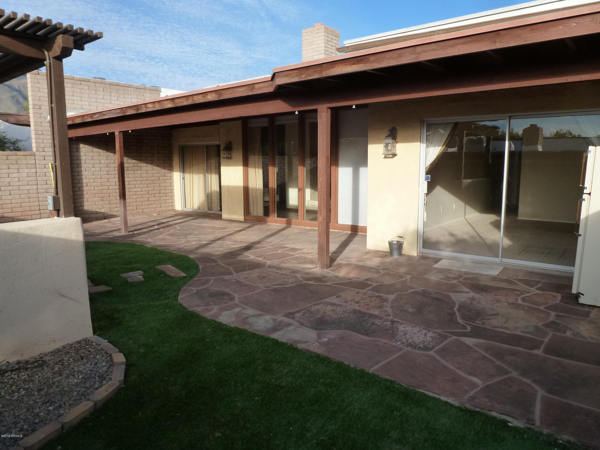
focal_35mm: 24
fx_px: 416
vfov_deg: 56.8
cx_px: 300
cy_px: 225
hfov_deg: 71.6
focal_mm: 4.3
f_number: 4
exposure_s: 1/400
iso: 160
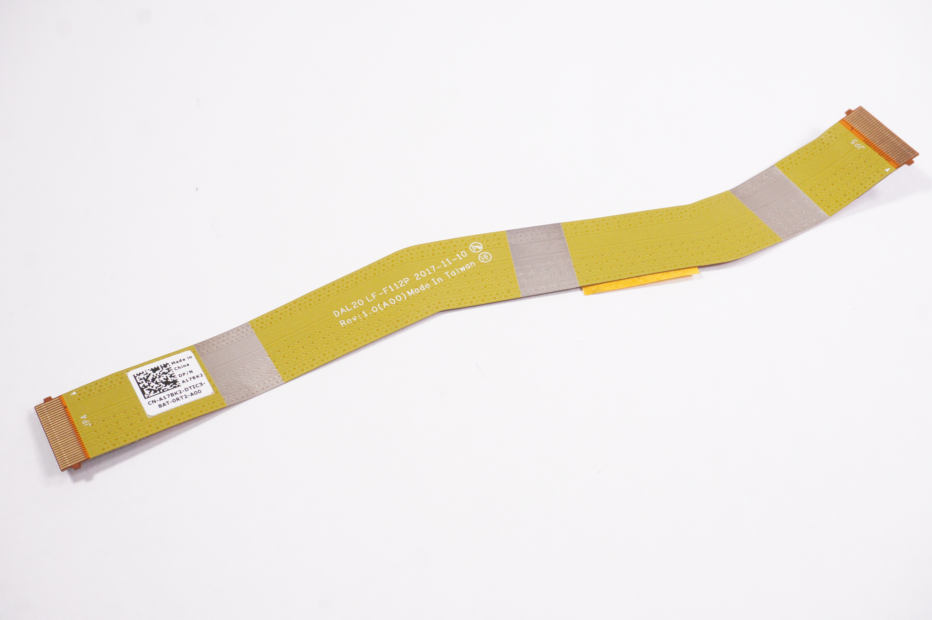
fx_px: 1203
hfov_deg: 42.4
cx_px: 466
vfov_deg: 28.9
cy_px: 310
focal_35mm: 46
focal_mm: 31
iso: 2500
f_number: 9
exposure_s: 1/500
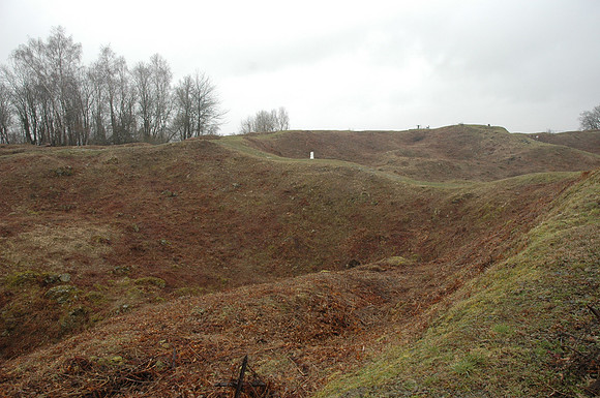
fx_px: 449
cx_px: 300
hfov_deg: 67.5
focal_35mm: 27
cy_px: 199
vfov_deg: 47.8
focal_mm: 18
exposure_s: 1/250
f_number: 6.3
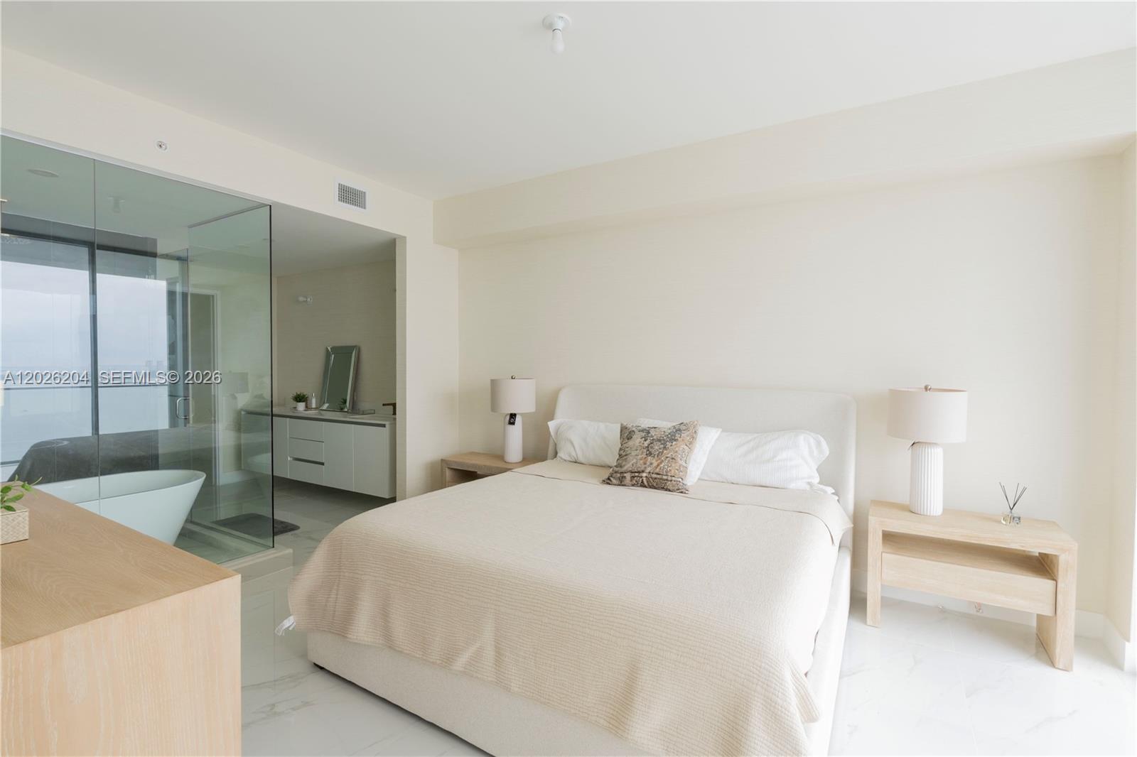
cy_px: 378
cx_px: 568
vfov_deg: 72.0
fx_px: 521
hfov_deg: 95.0
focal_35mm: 16
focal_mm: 11
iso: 250
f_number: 8
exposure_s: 1/8
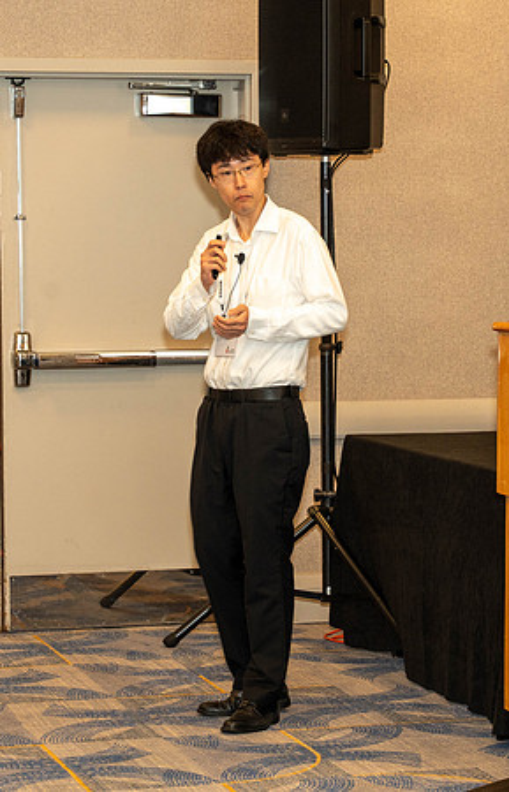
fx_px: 2790
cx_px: 262
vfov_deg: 16.2
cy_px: 381
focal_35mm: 128
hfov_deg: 10.4
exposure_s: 1/80
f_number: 7.1
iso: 500
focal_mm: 70
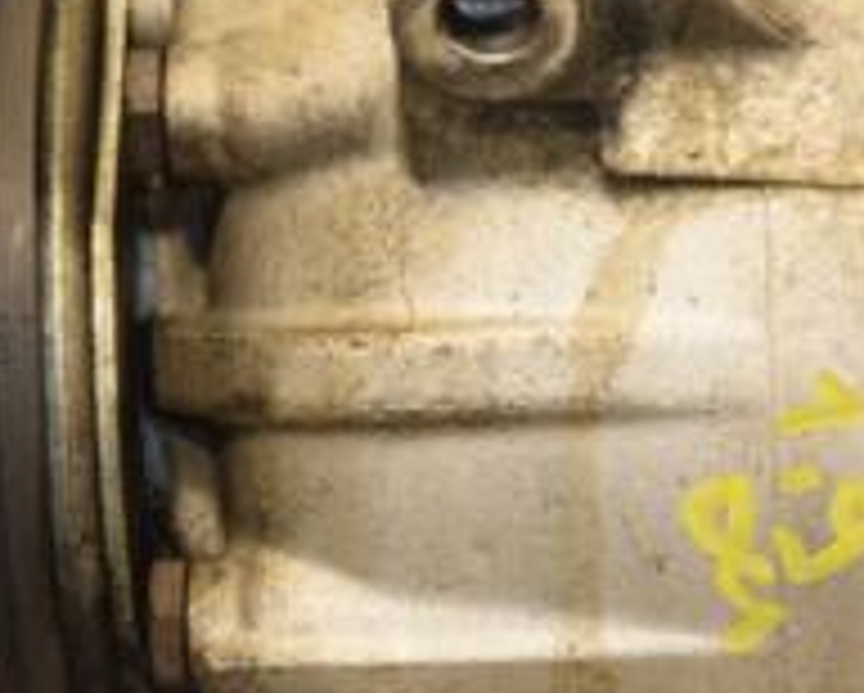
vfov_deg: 4.7
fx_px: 8433
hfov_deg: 5.9
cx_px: 819
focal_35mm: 329
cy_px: 189
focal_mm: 75
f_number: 5.3
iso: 800
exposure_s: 1/125
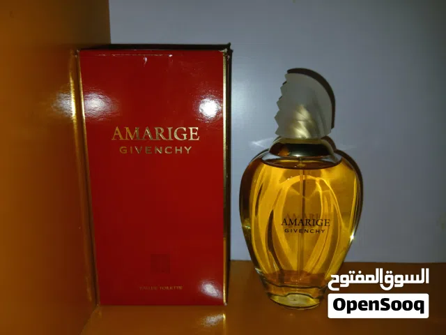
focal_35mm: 26
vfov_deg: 53.1
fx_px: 335
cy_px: 168
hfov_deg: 67.3
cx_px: 223
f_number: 1.8
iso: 20
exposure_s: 1/100
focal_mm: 3.98
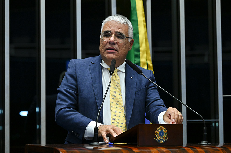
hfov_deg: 15.8
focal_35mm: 130
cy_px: 76
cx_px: 116
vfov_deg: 10.5
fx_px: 833
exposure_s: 1/160
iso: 5000
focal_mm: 130
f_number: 5
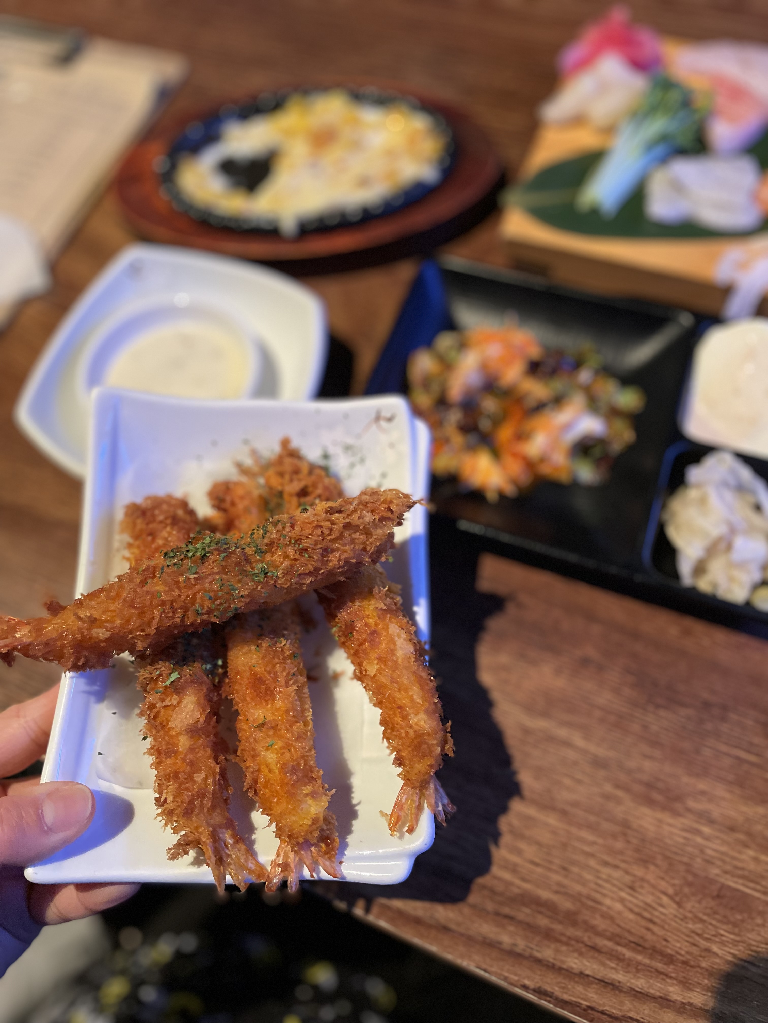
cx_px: 384
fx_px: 769
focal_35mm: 26
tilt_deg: -65.7
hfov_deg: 53.1
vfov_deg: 67.3
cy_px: 512
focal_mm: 4.2
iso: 400
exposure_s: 1/60
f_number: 1.6
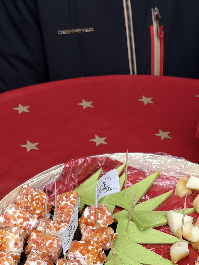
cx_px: 160
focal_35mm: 70
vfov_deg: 26.5
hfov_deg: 20.8
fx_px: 537
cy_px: 257
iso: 40
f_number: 1.6
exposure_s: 1/264
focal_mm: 5.96
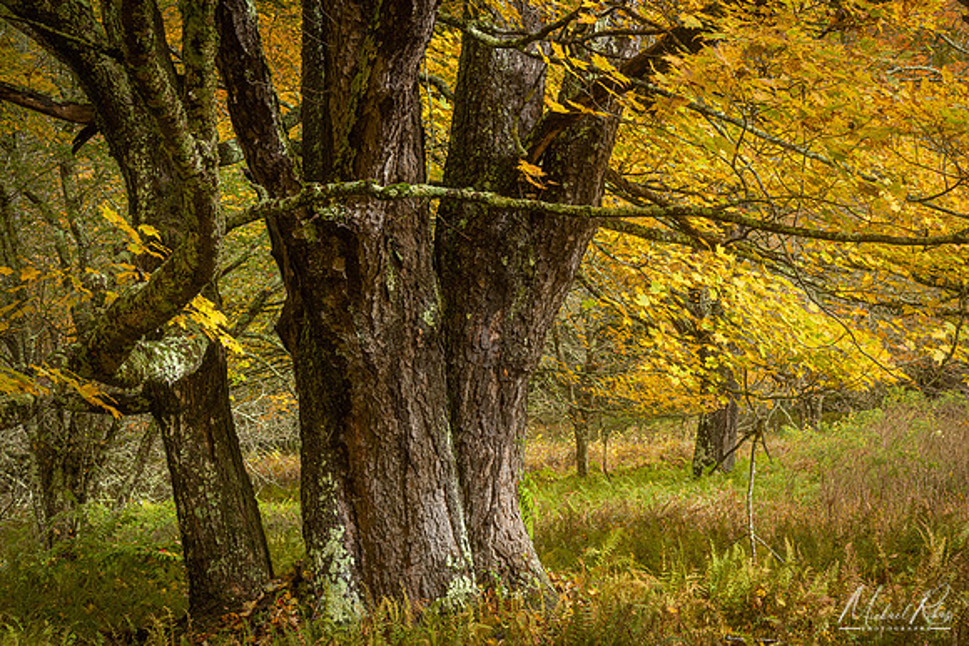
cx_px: 484
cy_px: 323
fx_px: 1561
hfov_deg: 34.5
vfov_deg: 23.4
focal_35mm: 58
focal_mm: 58
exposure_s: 1/45
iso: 400
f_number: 11
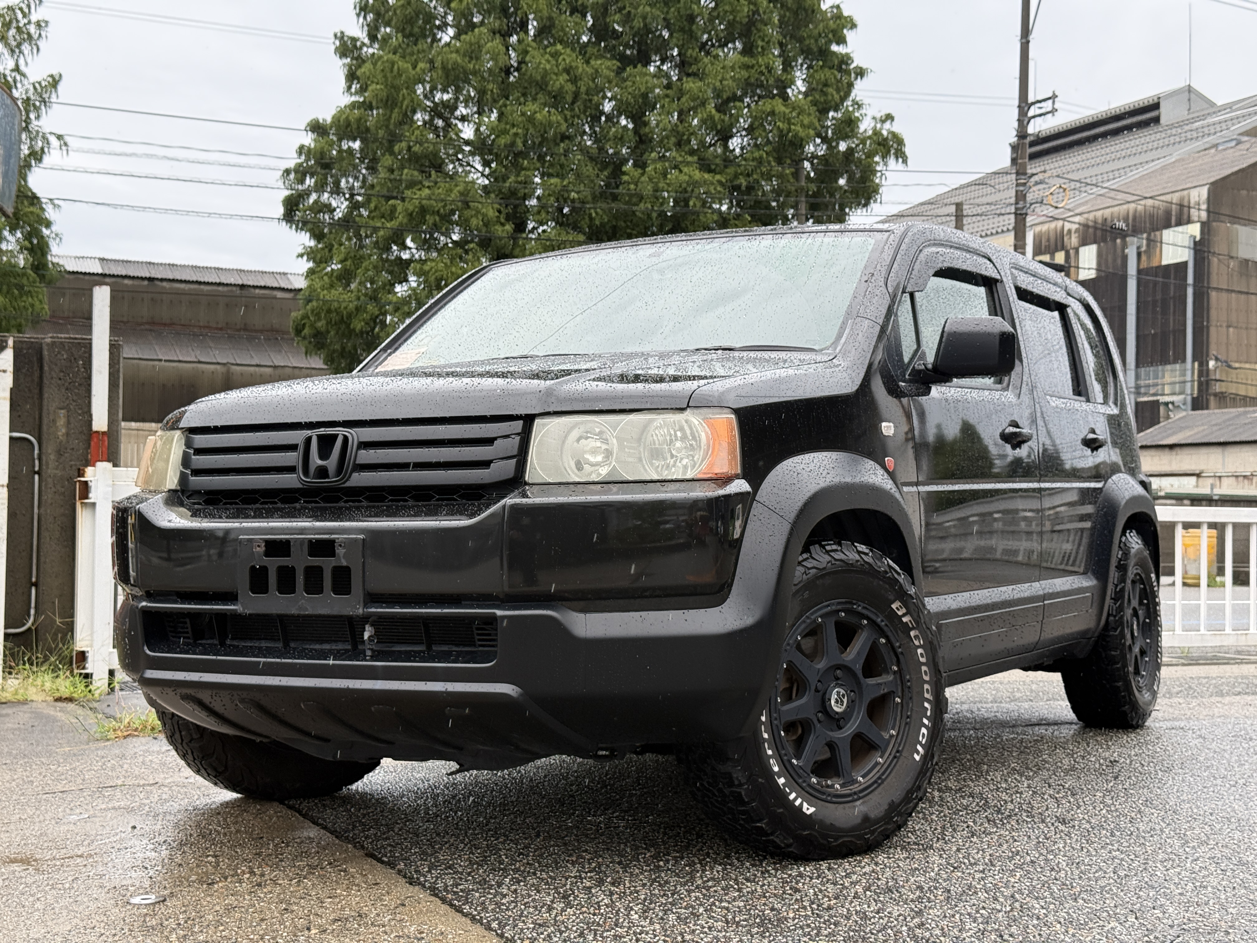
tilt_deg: +1.8
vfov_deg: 30.3
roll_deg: -0.8
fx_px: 1743
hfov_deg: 39.7
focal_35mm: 48
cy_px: 472
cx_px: 628
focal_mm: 6.76
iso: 64
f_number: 1.78
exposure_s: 1/706
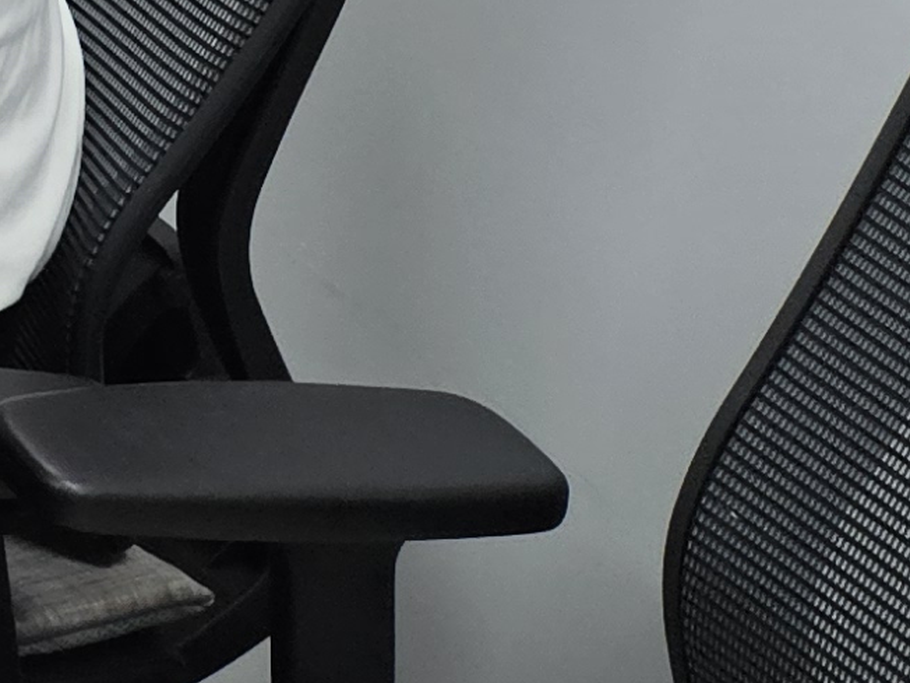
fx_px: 3707
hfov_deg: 10.4
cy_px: -1073
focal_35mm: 141
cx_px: -1754
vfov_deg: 9.2
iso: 125
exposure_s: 1/120
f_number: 1.8
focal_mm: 5.4
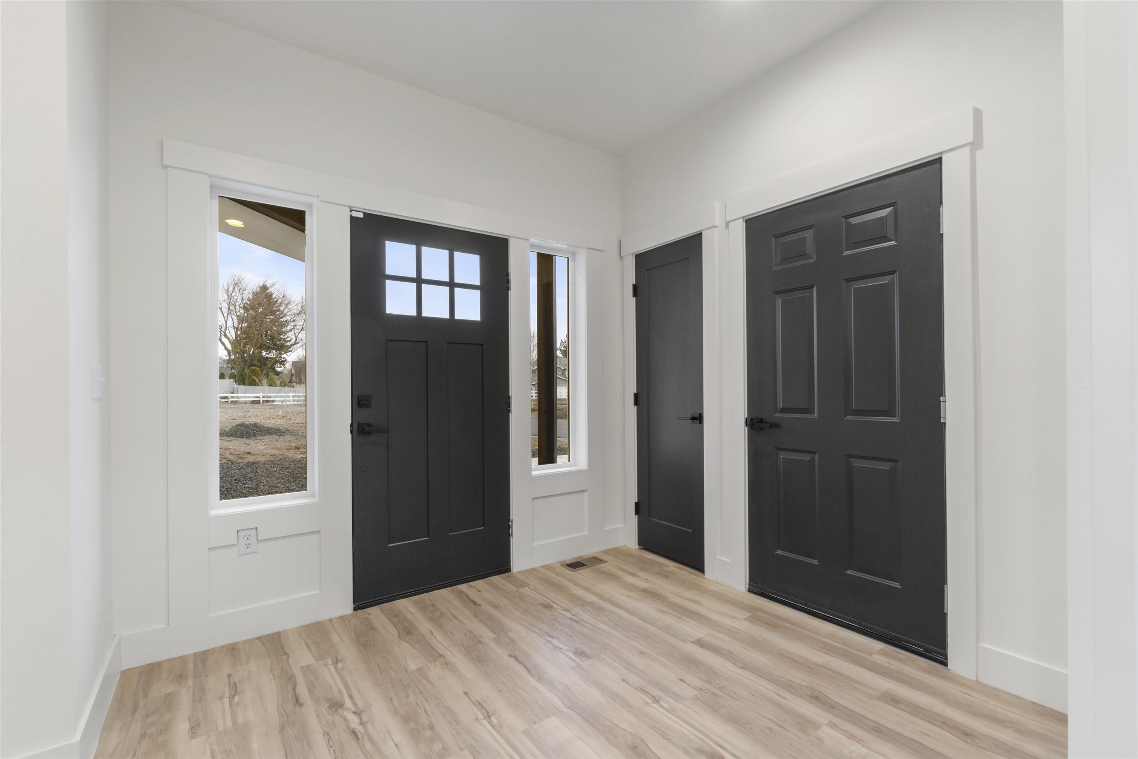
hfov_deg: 100.4
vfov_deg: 77.3
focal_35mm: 15
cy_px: 380
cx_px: 569
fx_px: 474
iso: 320
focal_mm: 10
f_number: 8
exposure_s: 1/1.67
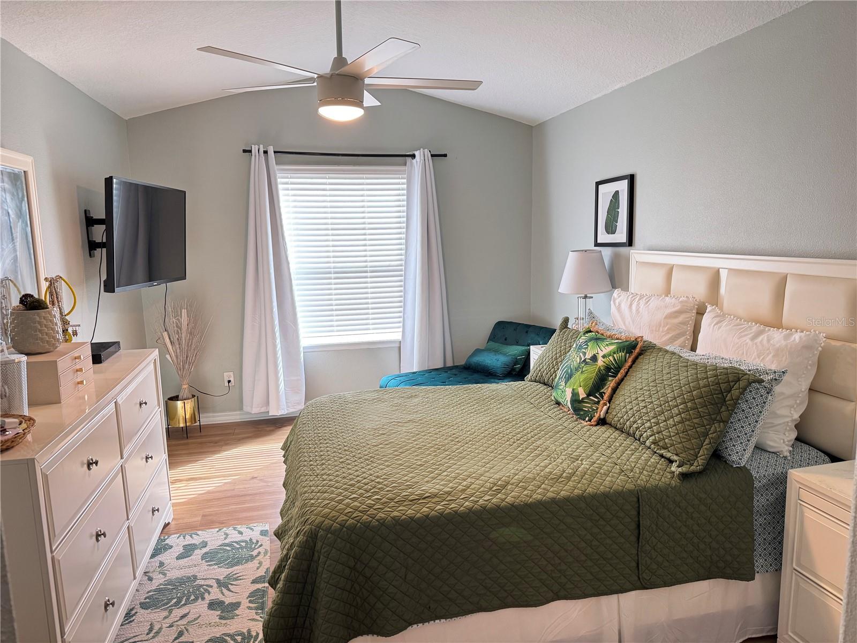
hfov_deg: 71.6
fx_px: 594
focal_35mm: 24
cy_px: 322
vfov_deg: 56.8
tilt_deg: -9.4
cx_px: 428
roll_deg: +1.1
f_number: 1.78
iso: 250
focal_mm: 6.76
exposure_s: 1/60
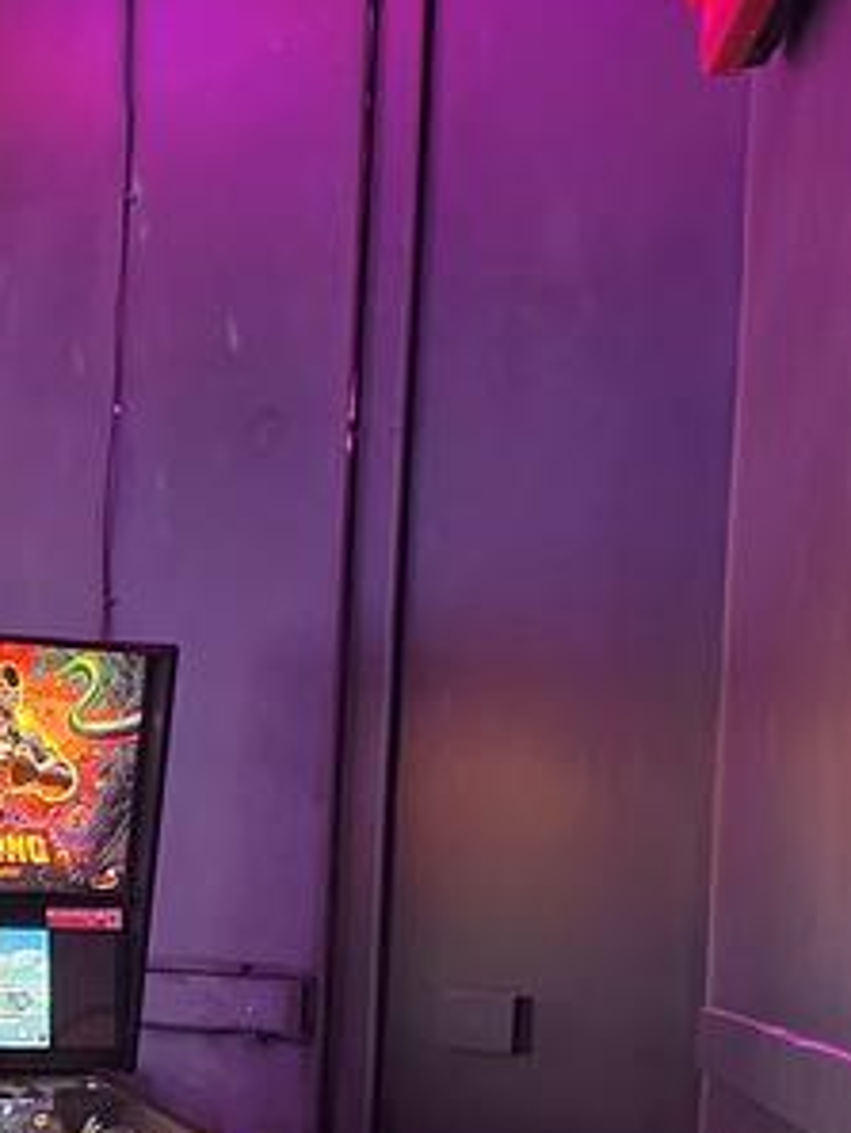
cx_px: -343
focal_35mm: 93
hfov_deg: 15.0
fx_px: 3046
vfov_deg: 20.7
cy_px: 1015
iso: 320
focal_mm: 6.3
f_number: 1.7
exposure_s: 1/54.7
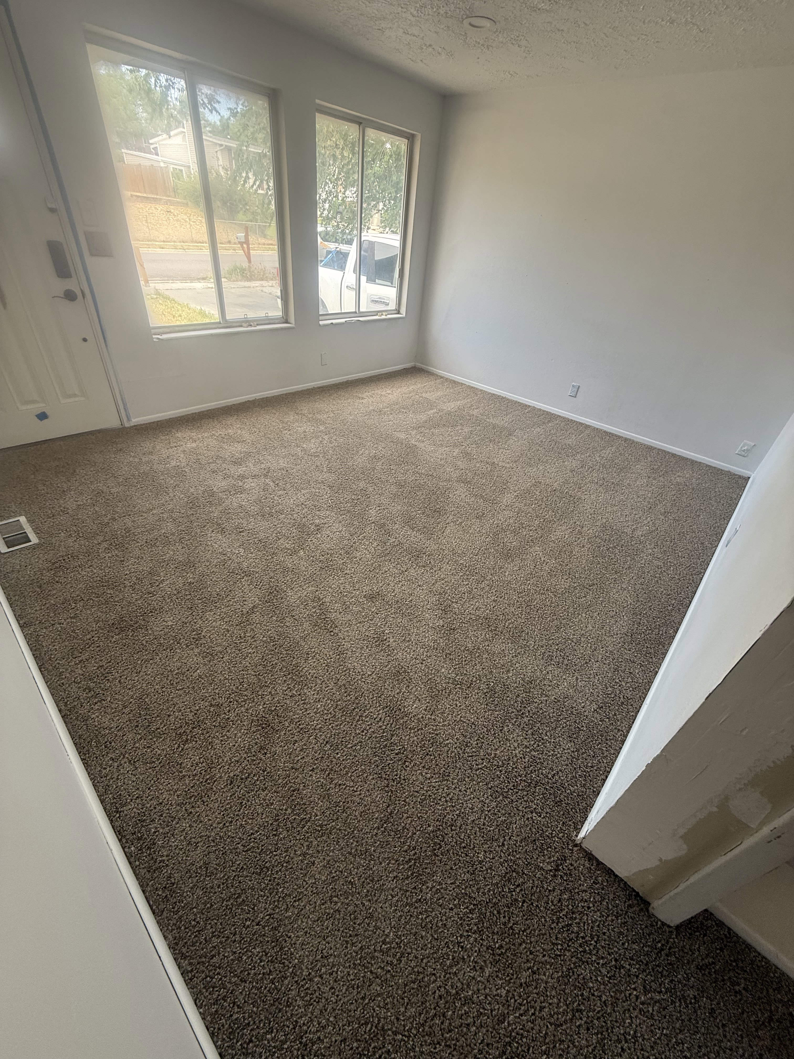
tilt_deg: -34.5
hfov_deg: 85.7
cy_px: 530
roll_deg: -7.1
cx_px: 397
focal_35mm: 14
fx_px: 428
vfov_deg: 102.1
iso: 125
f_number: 2.2
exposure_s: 1/99
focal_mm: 2.22
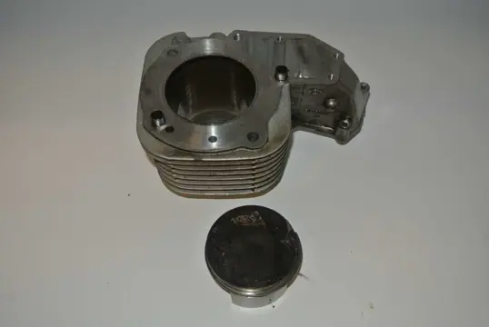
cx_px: 244
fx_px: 503
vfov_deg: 36.0
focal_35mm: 37
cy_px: 164
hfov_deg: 51.8
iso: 200
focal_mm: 14
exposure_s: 1/60
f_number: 4
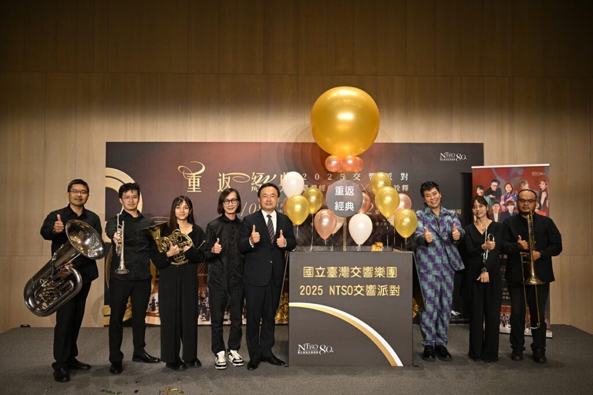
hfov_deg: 60.3
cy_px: 198
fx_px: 511
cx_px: 296
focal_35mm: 31
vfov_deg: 42.3
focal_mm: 31
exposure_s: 1/640
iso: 3200
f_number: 2.8
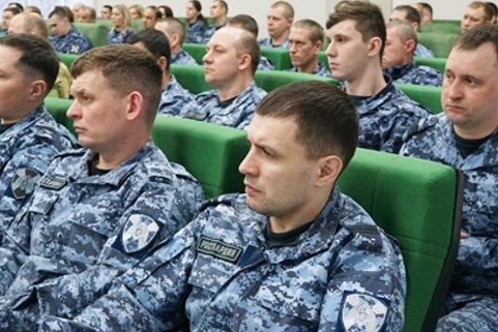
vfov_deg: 25.1
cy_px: 199
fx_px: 744
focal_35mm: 54
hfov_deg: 37.0
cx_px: 235
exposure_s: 1/160
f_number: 4
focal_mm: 23
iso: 3200
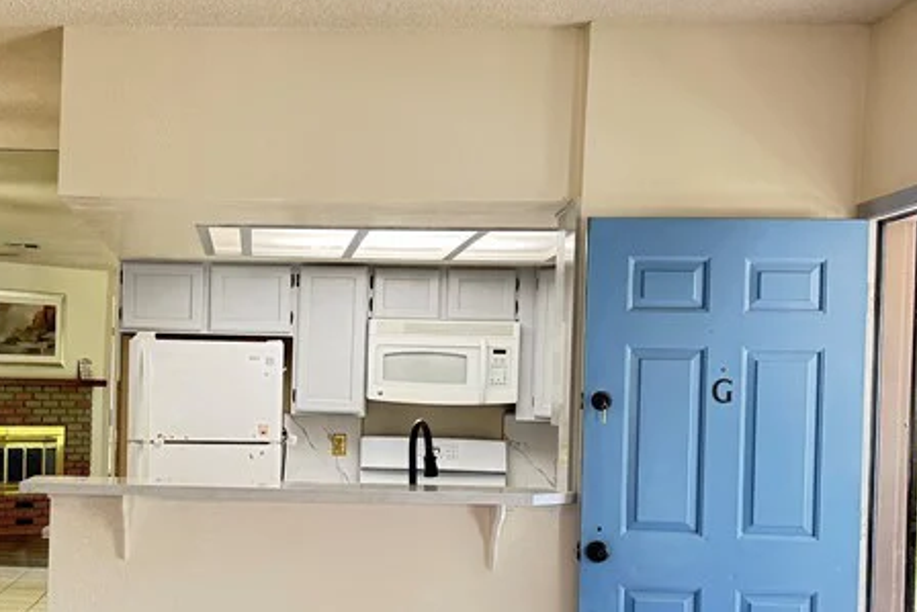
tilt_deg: -2.6
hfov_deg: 34.0
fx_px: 1452
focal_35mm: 57
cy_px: 426
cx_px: 188
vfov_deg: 23.6
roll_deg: -1.3
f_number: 1.78
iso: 250
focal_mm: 6.76
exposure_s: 1/60
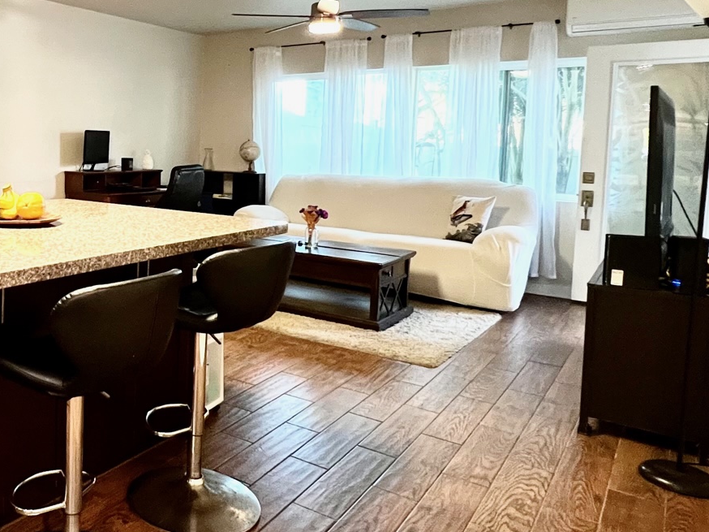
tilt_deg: -4.1
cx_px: 75
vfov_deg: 46.2
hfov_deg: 52.8
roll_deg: -0.8
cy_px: 185
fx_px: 614
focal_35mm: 30
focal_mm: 1.57
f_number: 1.8
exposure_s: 1/60
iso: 640
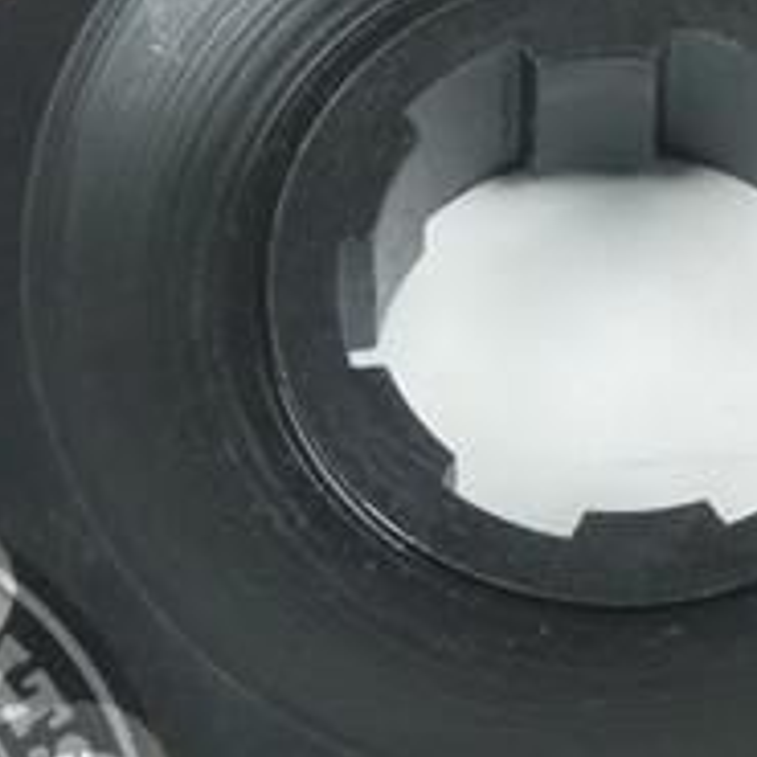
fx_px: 9798
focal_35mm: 396
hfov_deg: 4.4
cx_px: 589
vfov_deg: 4.4
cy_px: 376
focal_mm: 24.5
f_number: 3.6
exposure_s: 1/40
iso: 400
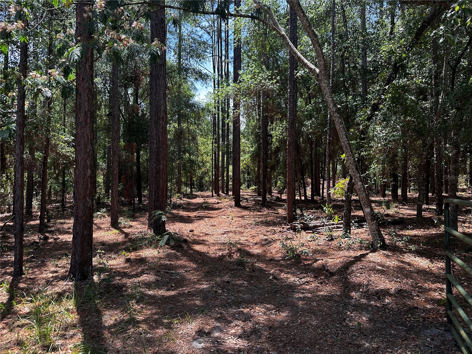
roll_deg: -0.5
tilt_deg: +0.9
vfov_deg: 56.8
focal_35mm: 24
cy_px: 177
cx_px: 236
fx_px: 327
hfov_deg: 71.6
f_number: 1.78
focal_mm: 6.86
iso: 80
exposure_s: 1/694
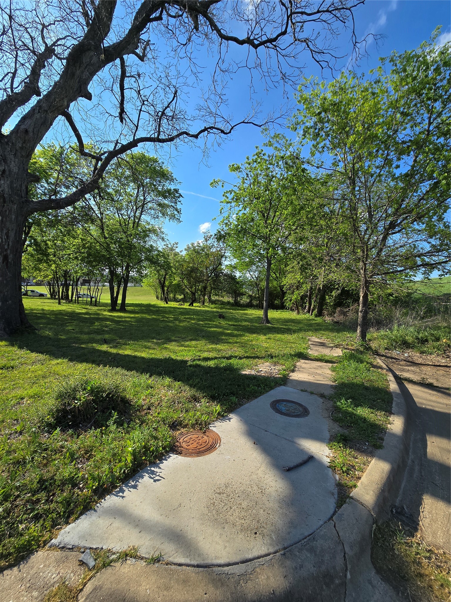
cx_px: 226
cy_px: 301
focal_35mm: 13
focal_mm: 2.2
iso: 50
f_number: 2.2
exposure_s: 1/1700
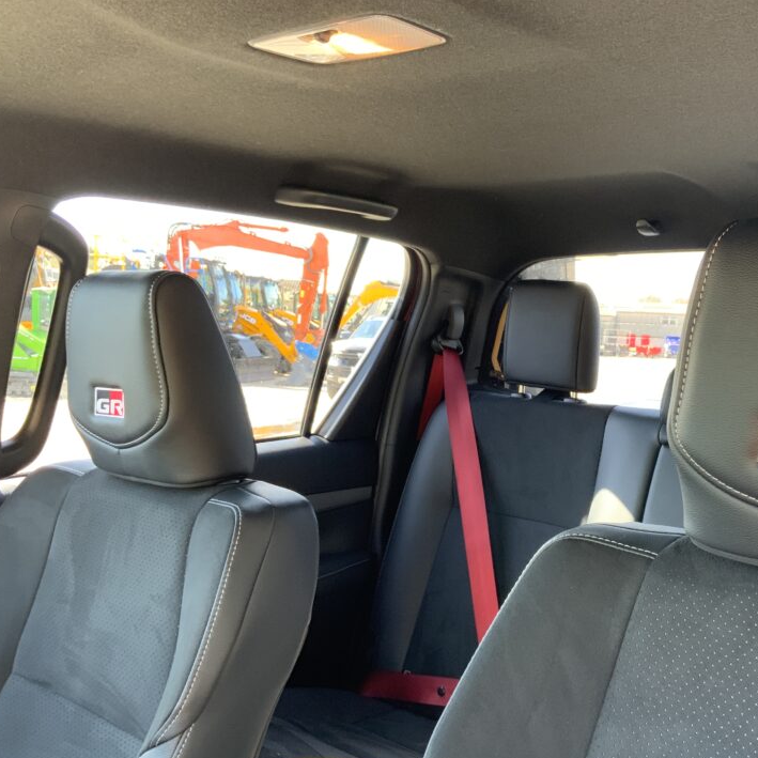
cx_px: 535
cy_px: 406
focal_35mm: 37
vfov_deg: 44.9
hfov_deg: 43.9
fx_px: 917
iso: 80
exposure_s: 1/60
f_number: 1.8
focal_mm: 3
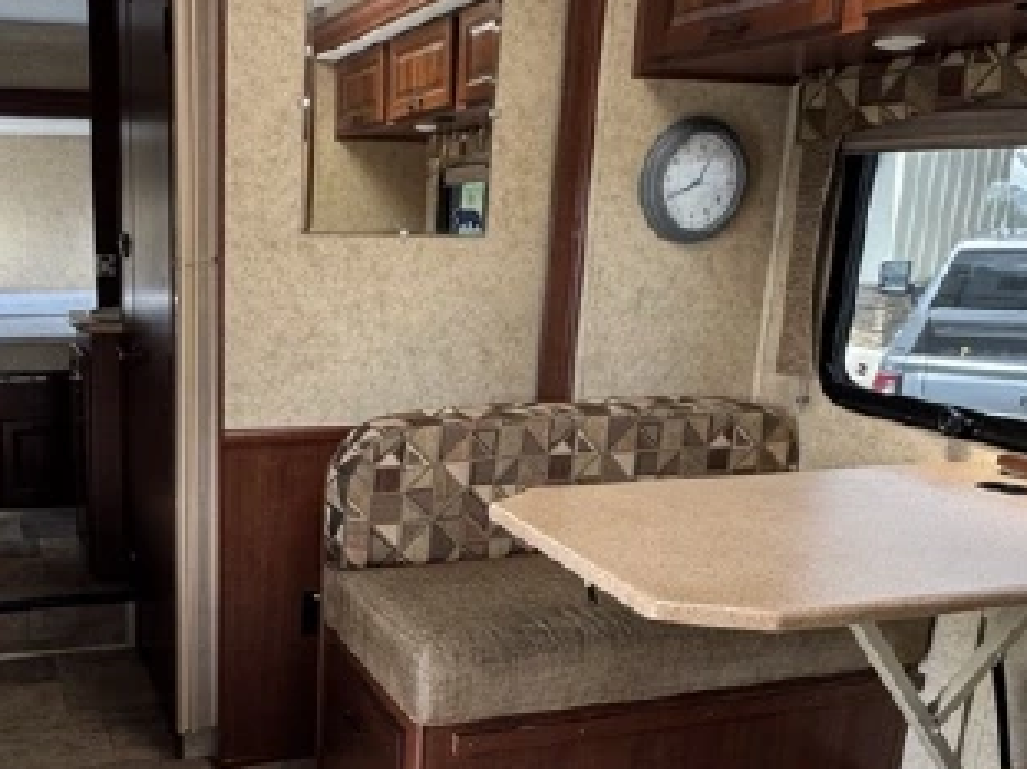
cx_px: 261
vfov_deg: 39.4
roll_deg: +2.0
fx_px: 1068
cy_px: 482
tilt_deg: -15.5
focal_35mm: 36
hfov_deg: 49.4
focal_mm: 2.22
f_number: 2.2
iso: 125
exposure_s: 1/99
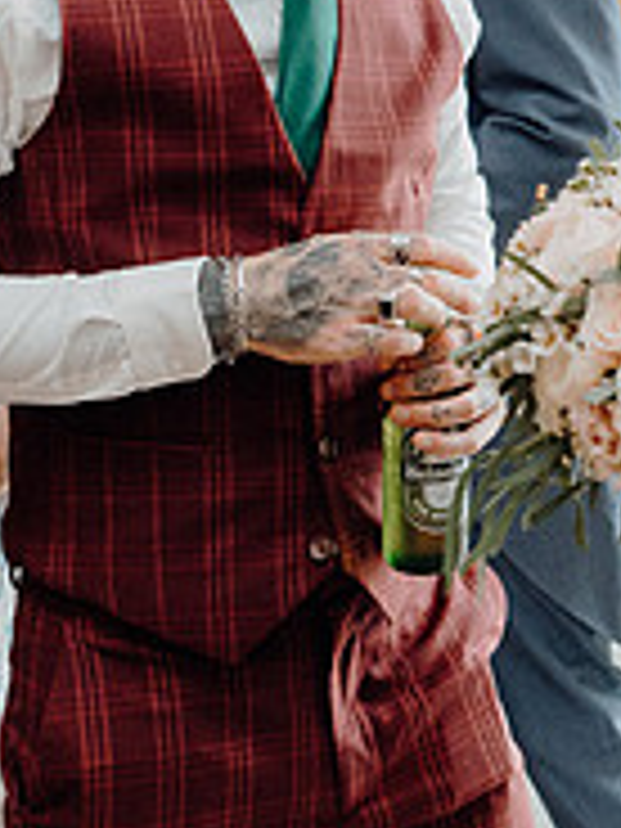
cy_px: 191
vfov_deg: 24.4
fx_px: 1890
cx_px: 598
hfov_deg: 18.3
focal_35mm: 79
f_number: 3.5
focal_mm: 26
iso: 2500
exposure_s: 1/200
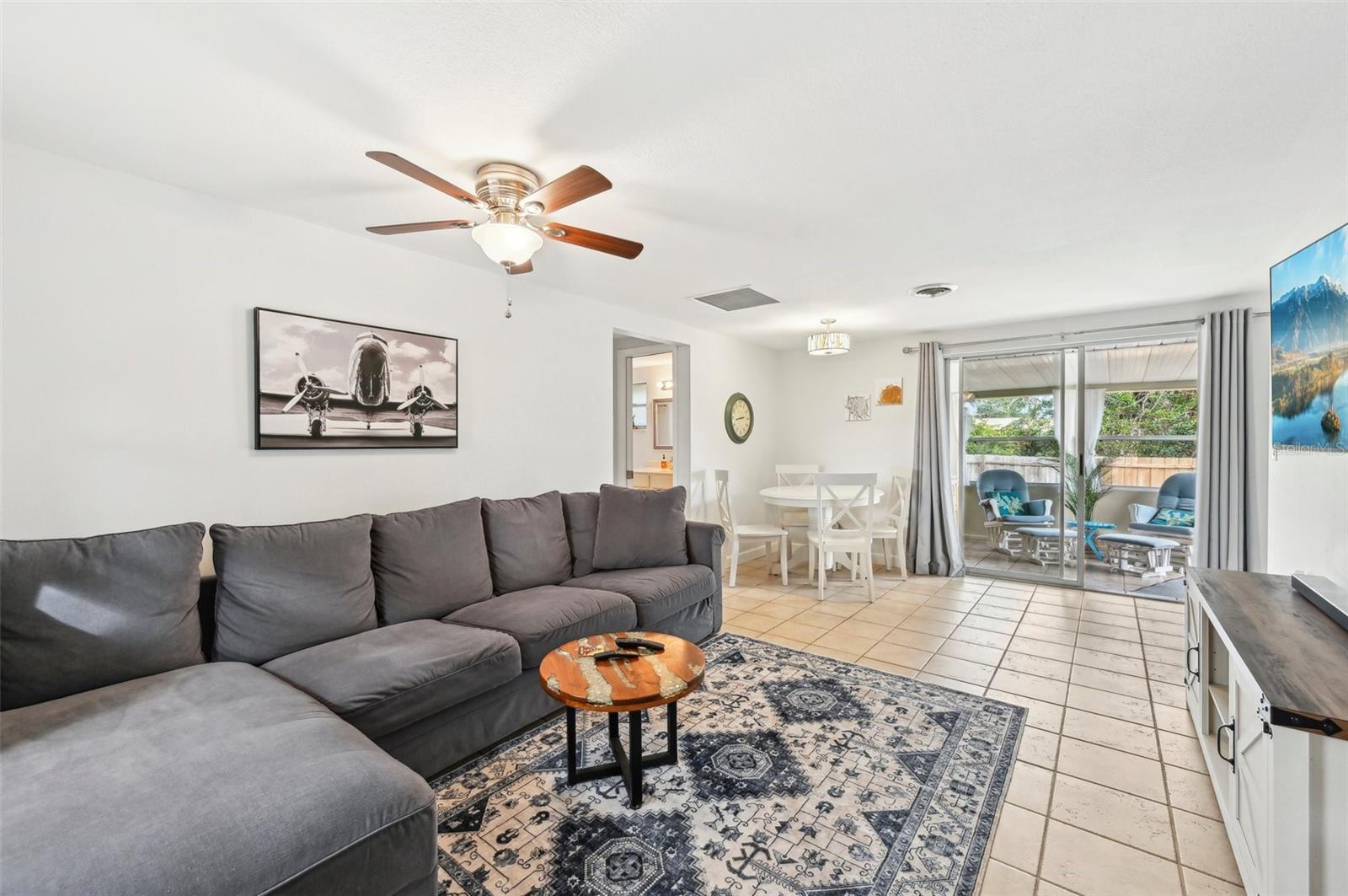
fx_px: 524
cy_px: 448
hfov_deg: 104.3
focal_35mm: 14
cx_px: 674
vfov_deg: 81.1
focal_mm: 14
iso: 400
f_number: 8
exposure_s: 1/60
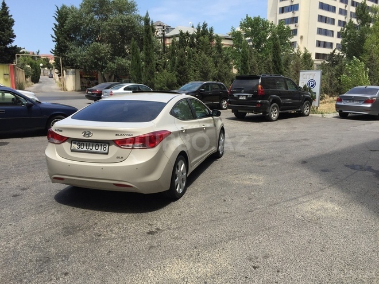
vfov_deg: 48.2
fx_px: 318
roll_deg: -1.7
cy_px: 142
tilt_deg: -10.9
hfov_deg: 61.7
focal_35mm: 29
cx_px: 190
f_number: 2.2
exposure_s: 1/1647
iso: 32
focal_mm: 4.15
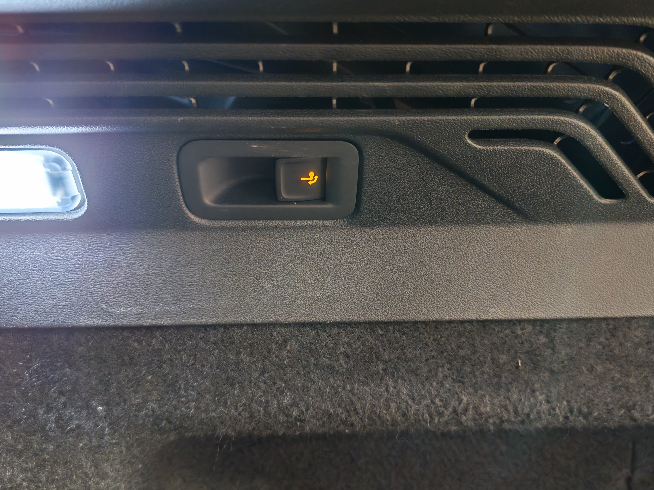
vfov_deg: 42.9
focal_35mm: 33
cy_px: 245
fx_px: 623
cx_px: 327
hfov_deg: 55.4
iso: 2000
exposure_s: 1/33
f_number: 1.9
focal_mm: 6.12
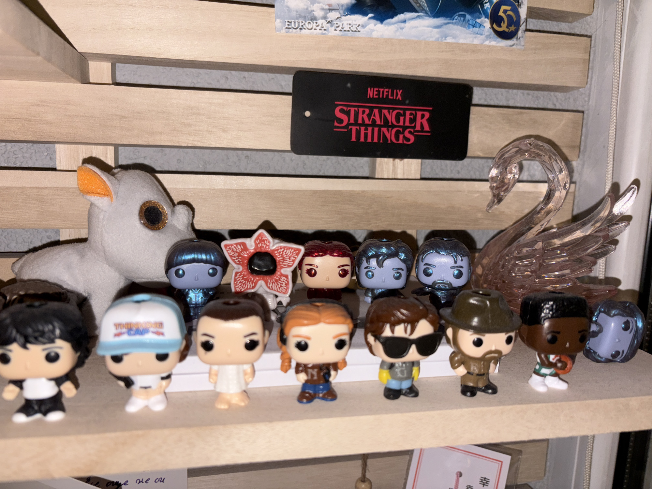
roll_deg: -2.6
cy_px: 244
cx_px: 326
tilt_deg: -8.6
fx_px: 490
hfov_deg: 67.3
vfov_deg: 53.1
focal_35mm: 26
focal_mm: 5.96
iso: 32
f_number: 1.6
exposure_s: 1/4
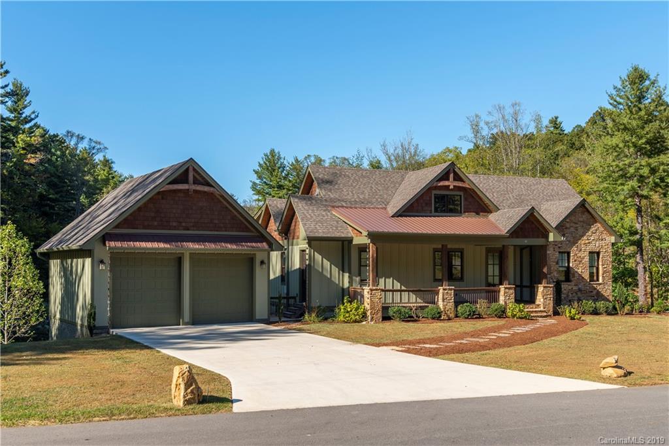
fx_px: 632
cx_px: 334
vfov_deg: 38.9
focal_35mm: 34
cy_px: 223
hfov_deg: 55.8
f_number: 8
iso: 100
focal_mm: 34
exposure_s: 1/200
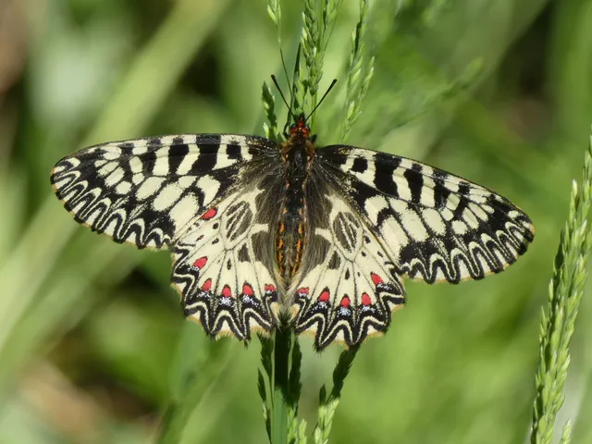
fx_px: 8277
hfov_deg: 4.1
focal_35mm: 484
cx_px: 296
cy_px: 222
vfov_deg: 3.1
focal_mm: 86.7
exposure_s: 1/250
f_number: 5.6
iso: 80
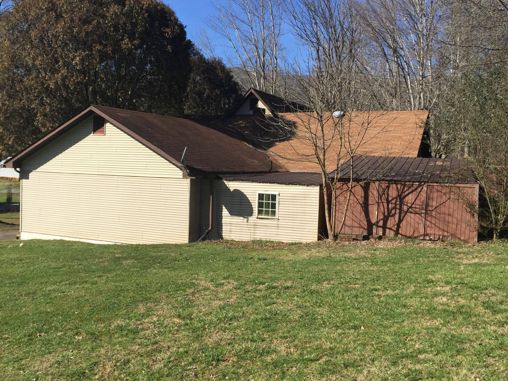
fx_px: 484
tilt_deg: -2.9
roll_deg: -2.5
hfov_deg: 55.3
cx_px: 246
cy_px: 192
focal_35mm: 33
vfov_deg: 42.9
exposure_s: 1/2475
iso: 32
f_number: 2.2
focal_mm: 4.15
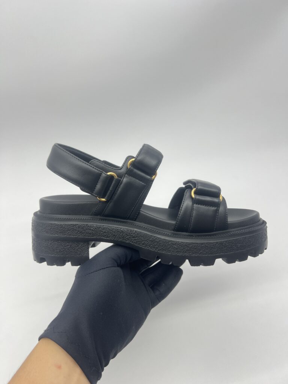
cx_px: 144
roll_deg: +2.9
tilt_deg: -36.5
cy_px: 192
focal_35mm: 26
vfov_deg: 67.3
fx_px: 288
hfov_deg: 53.1
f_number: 1.5
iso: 40
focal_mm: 5.7
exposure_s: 1/100
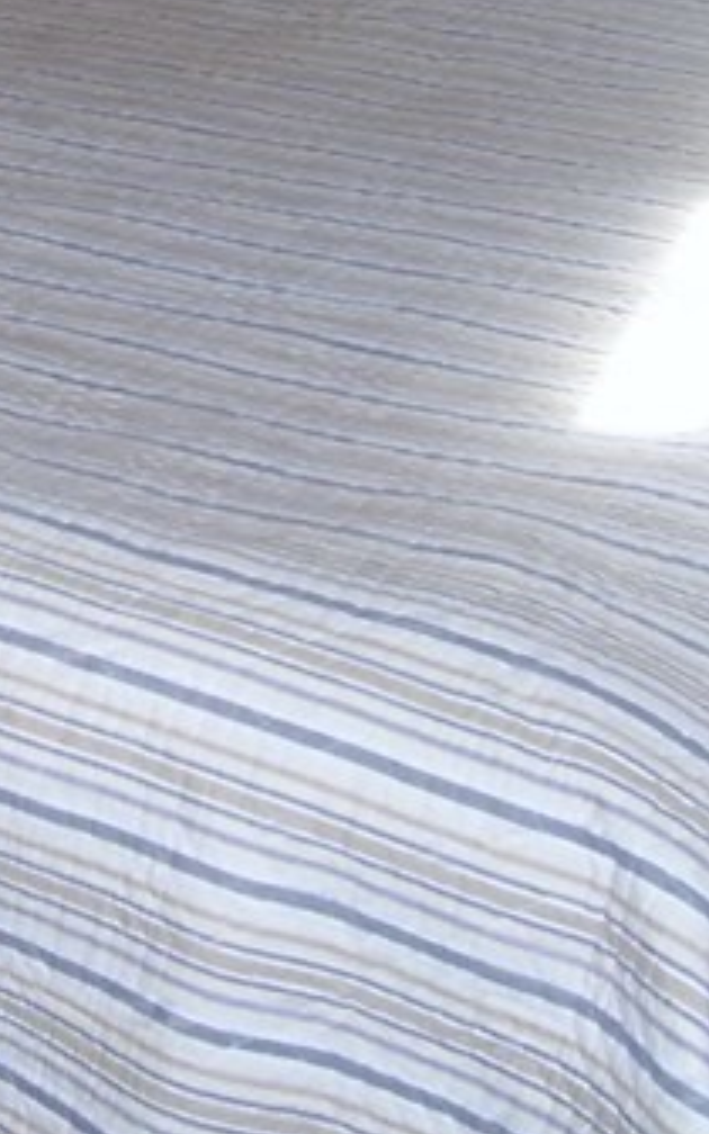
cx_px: -375
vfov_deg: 17.8
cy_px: 162
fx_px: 3586
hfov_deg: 10.8
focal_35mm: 116
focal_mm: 6
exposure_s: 1/60
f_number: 2.7
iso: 80
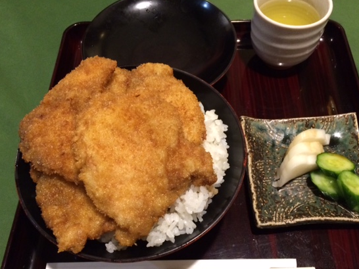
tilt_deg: -60.3
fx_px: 352
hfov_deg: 54.0
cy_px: 151
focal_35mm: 34
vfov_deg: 41.7
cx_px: 185
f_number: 2.2
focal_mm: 4.15
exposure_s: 1/24
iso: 320
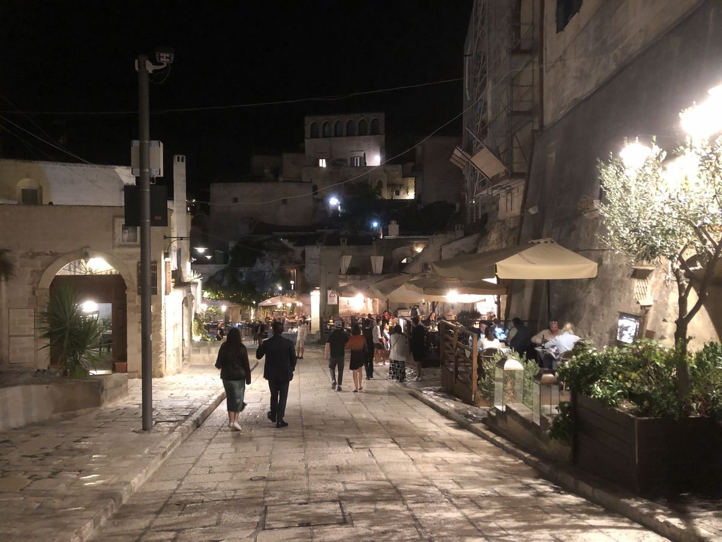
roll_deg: +1.0
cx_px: 361
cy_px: 271
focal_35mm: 28
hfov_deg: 63.4
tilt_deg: -2.2
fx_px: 584
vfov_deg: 49.7
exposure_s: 1/4
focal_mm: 4
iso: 100
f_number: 1.8
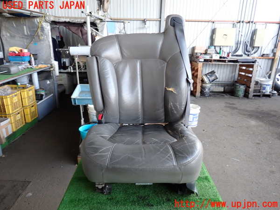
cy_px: 105
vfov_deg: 54.9
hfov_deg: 69.4
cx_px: 140
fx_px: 202
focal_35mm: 25
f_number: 2
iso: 100
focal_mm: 4.5
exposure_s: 1/60
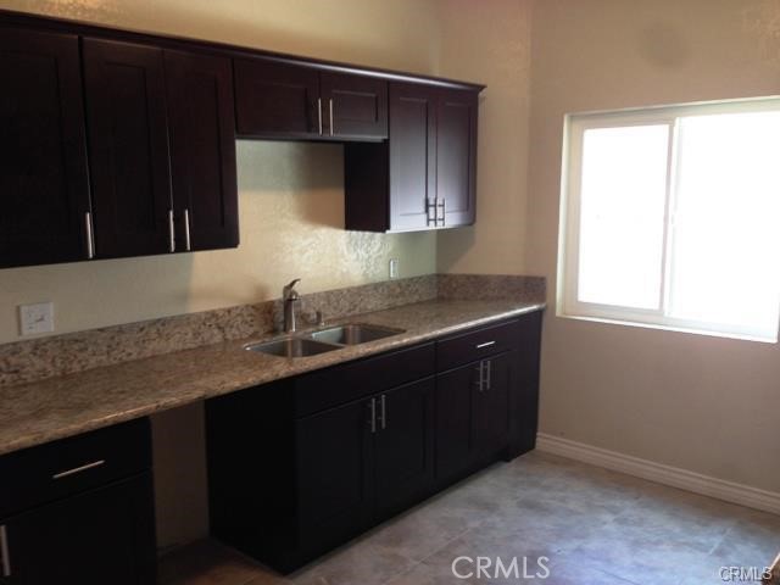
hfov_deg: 55.4
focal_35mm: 33
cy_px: 292
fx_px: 744
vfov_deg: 42.9
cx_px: 390
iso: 80
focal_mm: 4.12
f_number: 2.4
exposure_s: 1/20
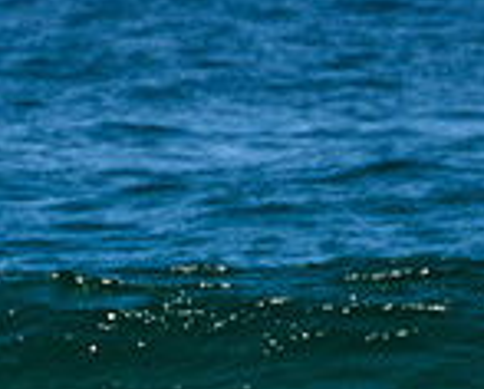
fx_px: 48912
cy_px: 535
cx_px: 92
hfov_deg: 0.6
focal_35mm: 3410
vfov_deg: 0.5
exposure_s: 1/2000
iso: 800
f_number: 11
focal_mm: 800
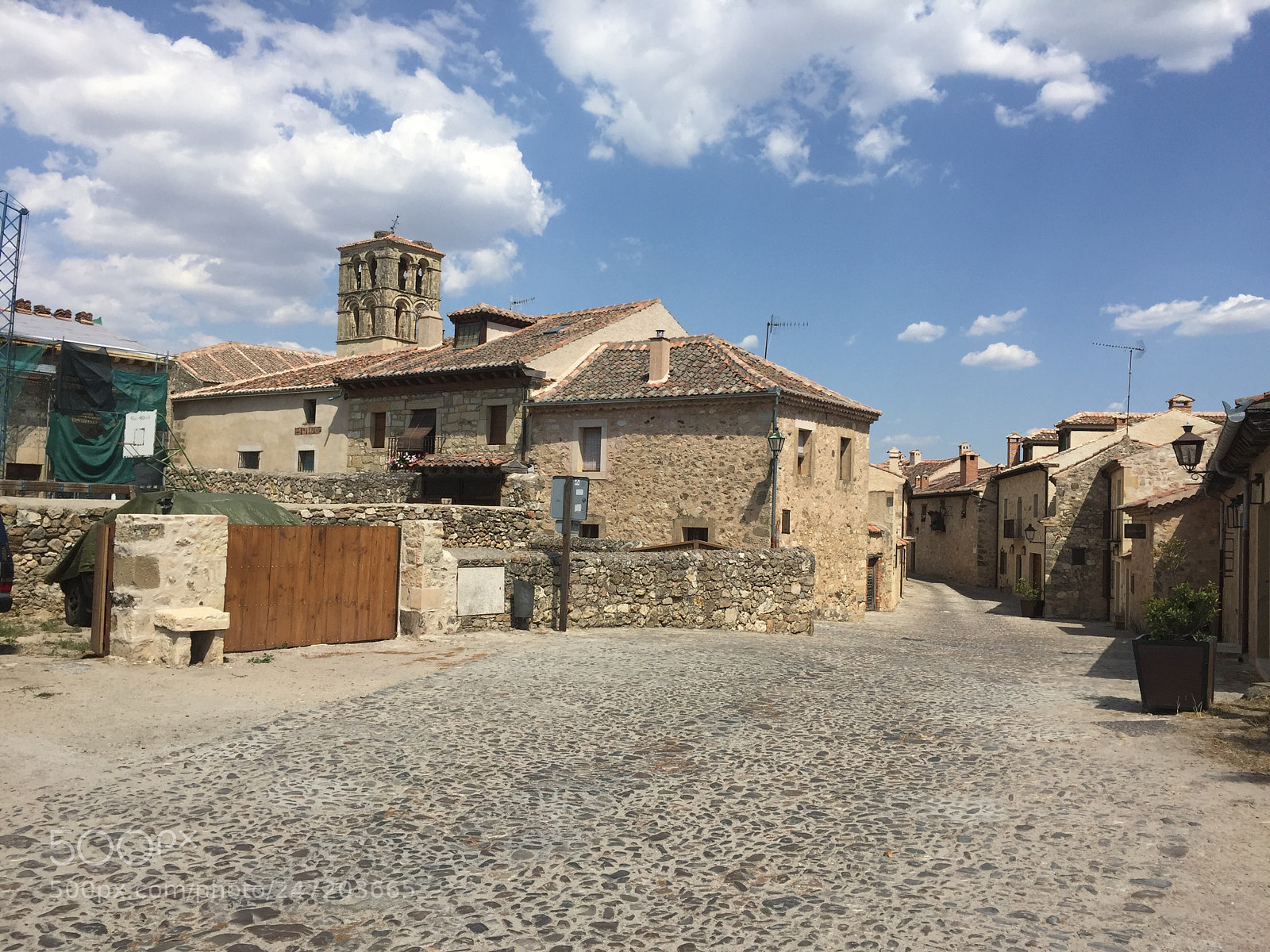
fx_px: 1064
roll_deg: -2.8
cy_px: 476
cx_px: 635
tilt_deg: +2.2
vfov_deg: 48.2
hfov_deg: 61.7
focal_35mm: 29
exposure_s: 1/3049
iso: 32
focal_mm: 4.15
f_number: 2.2
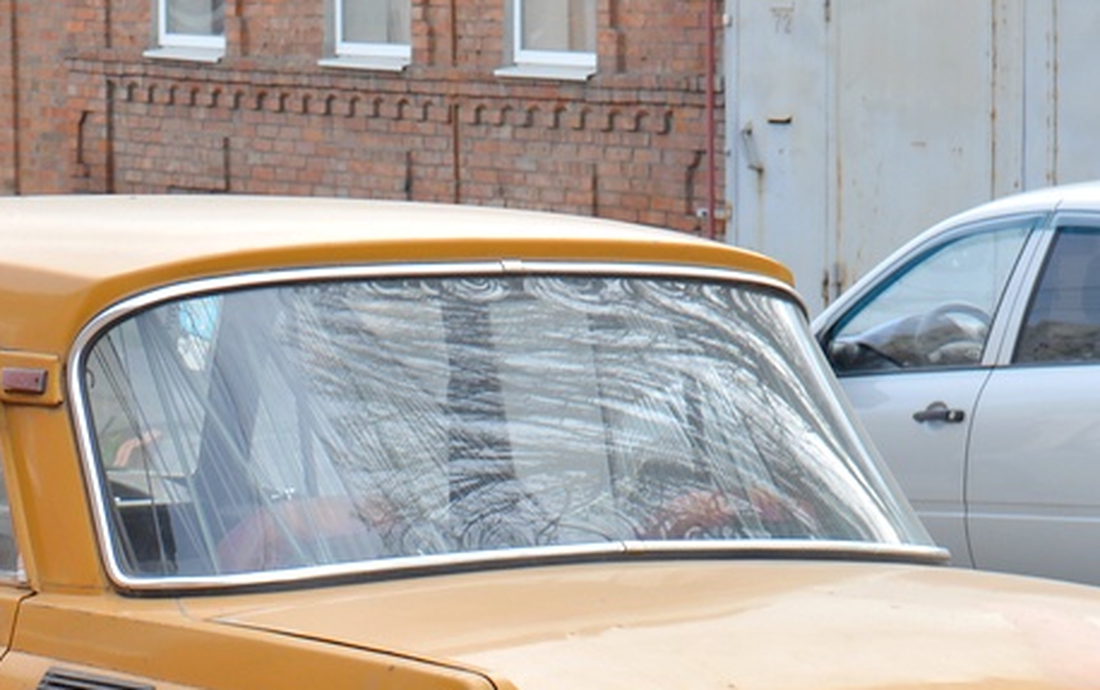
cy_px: 593
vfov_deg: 6.3
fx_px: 6240
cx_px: 276
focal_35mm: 208
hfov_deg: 10.1
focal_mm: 52
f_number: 8
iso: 200
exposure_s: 1/200
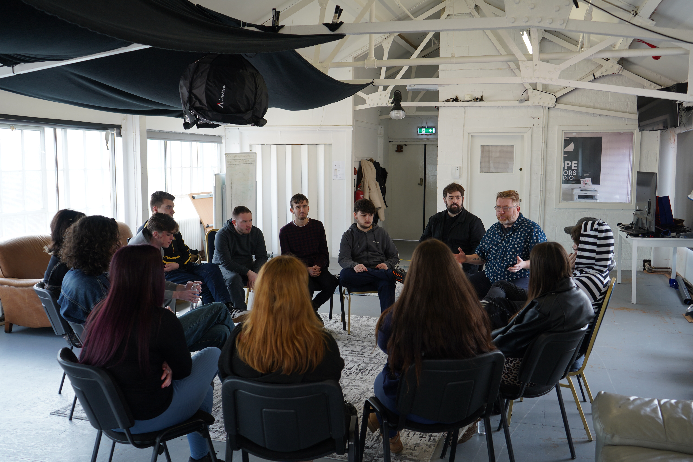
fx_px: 616
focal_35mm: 32
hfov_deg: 58.7
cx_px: 346
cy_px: 231
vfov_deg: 41.1
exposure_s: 1/60
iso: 200
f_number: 4
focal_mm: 32
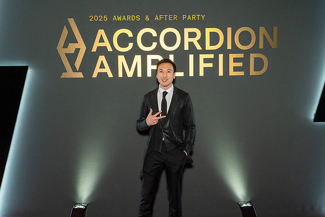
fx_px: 316
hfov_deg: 54.4
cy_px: 108
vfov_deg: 37.9
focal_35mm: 35
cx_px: 162
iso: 1250
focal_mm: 35
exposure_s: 1/125
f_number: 6.3
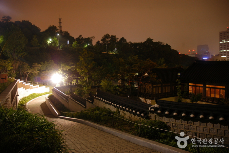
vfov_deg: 47.9
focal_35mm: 27
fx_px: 172
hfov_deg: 67.4
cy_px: 76
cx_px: 114
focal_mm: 18
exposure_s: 1.3
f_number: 3.5
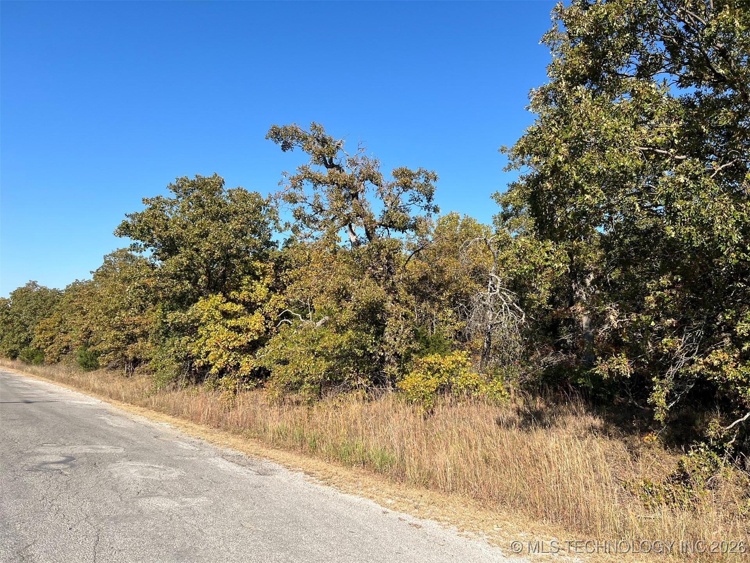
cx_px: 375
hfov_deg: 67.3
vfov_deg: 53.1
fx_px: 563
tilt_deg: +5.9
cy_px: 282
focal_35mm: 26
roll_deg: -3.0
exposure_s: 1/3077
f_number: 1.5
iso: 50
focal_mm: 5.7
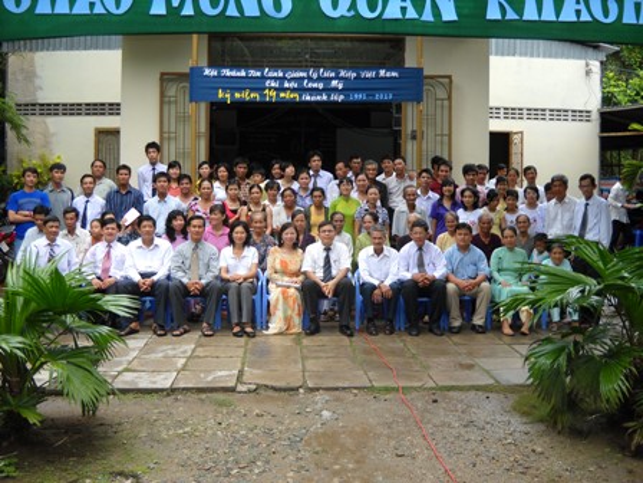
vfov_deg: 35.1
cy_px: 242
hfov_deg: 45.8
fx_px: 762
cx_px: 322
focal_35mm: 41
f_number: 3.1
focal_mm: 6.72
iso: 64
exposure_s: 1/148
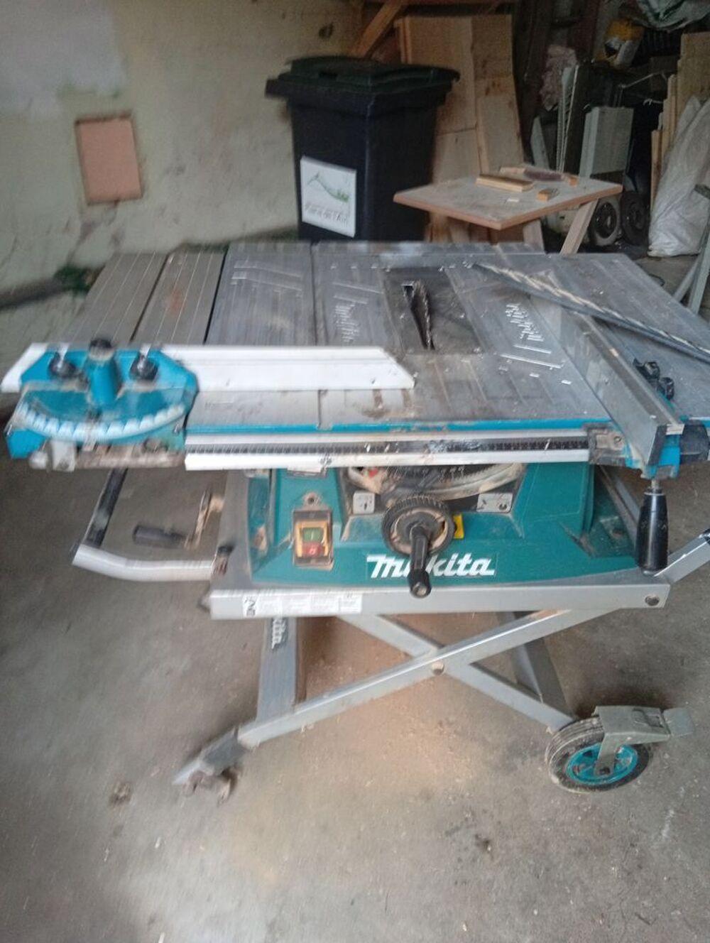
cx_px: 355
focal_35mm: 26
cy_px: 472
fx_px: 709
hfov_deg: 53.2
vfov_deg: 67.2
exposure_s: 1/33.3
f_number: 1.8
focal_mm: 3.96
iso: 660
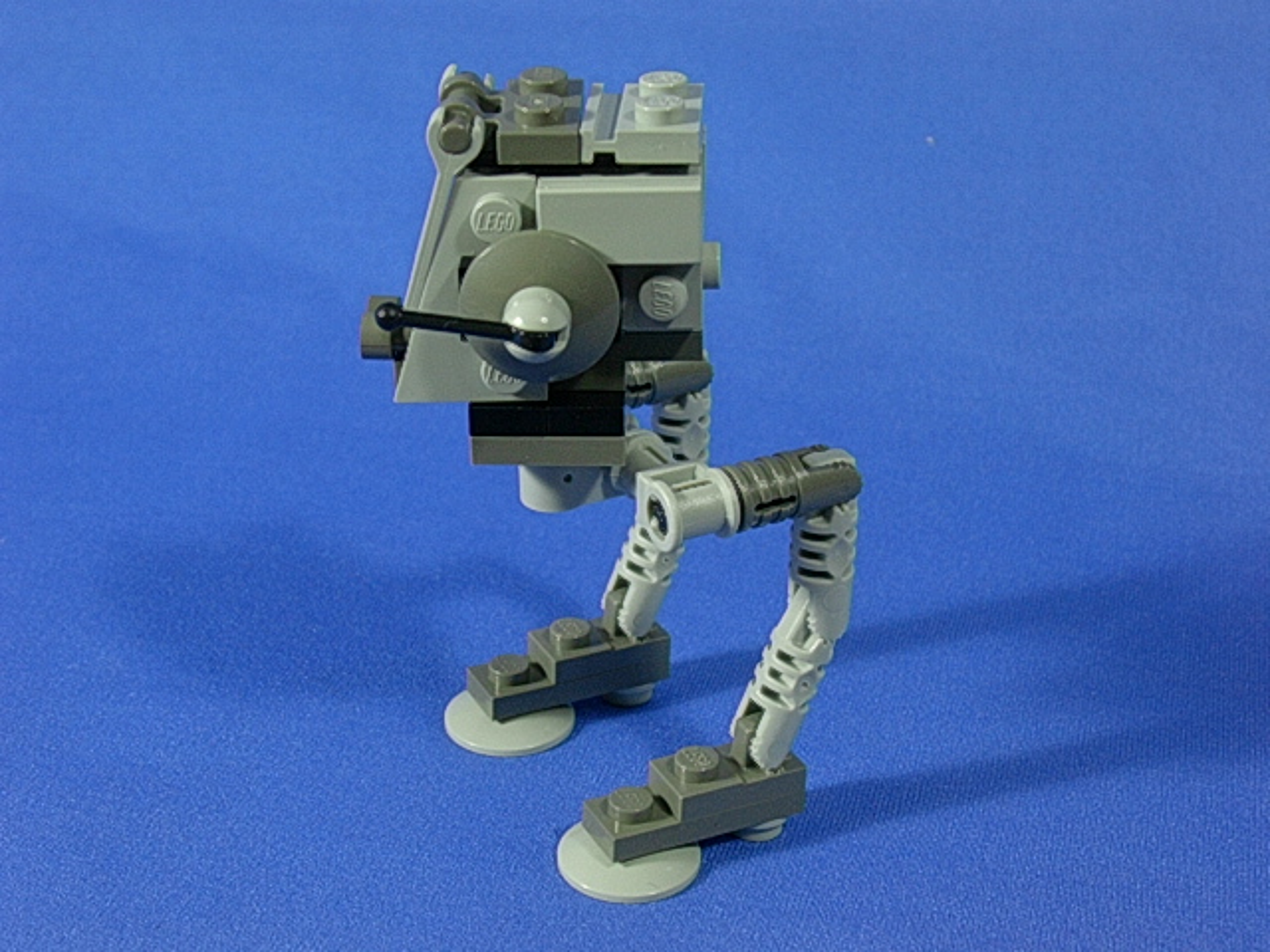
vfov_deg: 24.4
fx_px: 2201
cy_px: 476
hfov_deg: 32.2
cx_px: 635
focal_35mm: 60
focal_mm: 9
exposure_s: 1/8.9
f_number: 3.4
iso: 70
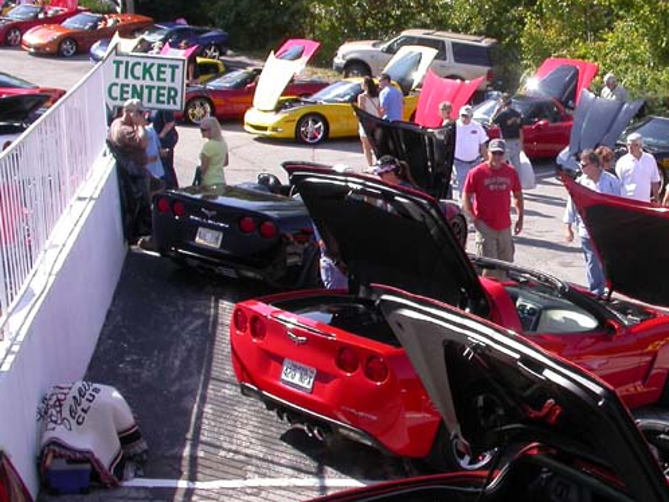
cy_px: 234
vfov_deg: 24.0
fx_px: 1179
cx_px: 529
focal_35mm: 61
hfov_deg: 30.9
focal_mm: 7.85
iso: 100
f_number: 6
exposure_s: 1/209
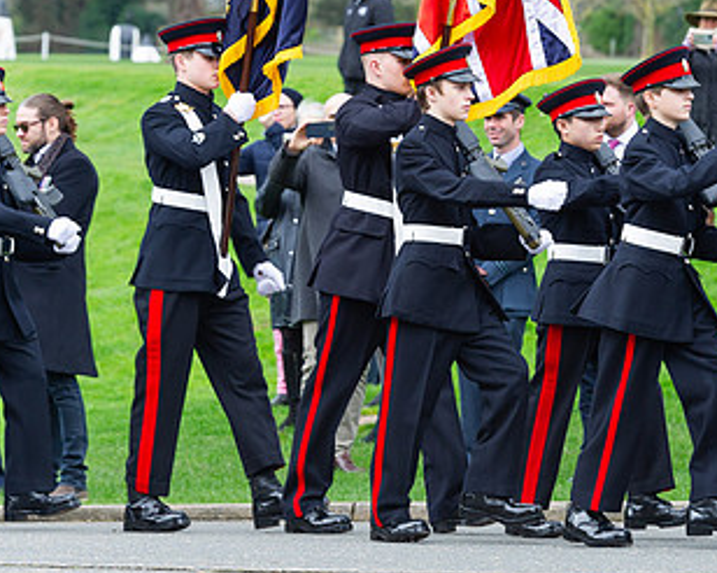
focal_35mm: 309
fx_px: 6553
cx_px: 400
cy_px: 158
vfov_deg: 5.0
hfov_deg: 6.3
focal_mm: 175
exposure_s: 1/250
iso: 500
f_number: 6.3
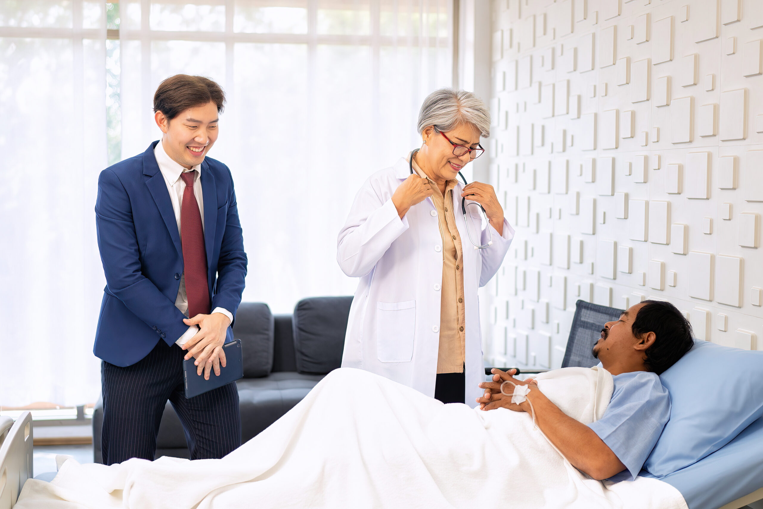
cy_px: 254
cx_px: 382
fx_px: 1102
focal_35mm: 52
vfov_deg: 26.0
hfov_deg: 38.2
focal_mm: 35
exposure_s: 1/320
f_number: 1.4
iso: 100
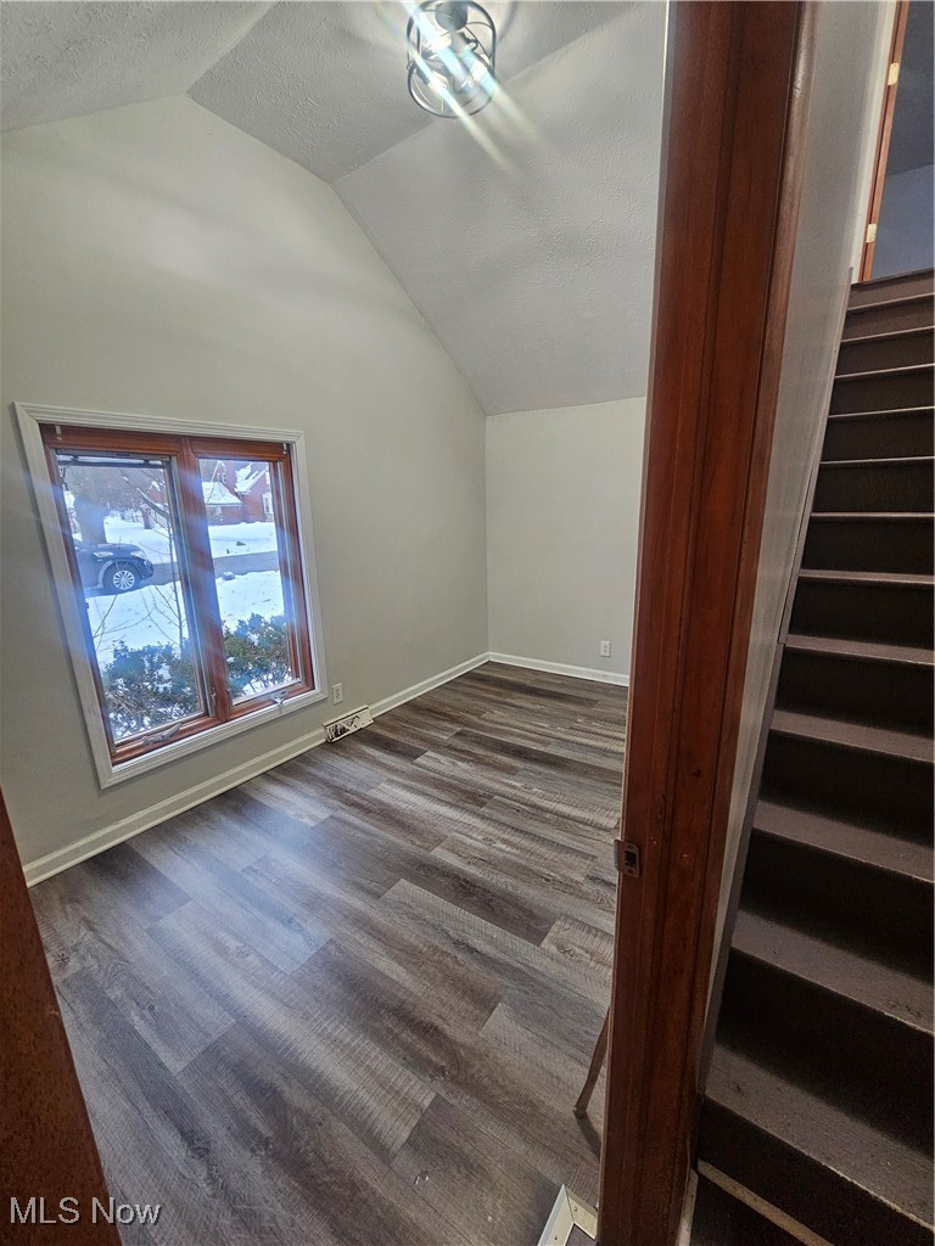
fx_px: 468
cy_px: 623
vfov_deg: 106.2
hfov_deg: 89.9
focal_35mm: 13
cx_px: 468
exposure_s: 1/60
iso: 250
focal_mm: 2.2
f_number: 2.2
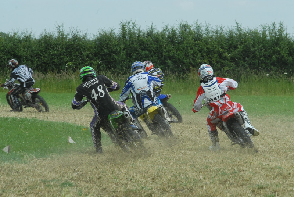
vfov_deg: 4.6
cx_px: 147
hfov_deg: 6.9
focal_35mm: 300
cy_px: 98
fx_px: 2454
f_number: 10
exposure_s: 1/320
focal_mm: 200
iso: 400
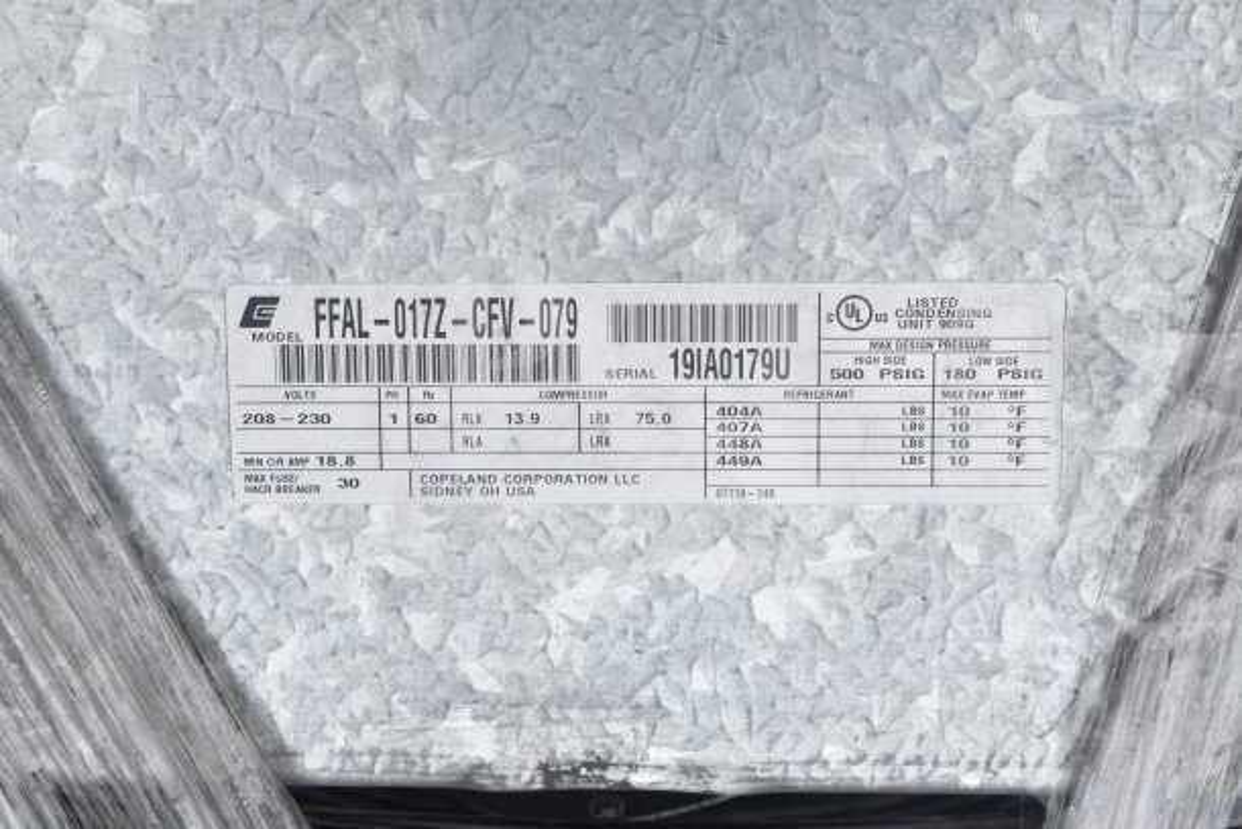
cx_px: 621
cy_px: 414
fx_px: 2847
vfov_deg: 16.6
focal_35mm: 82
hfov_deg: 24.6
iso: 200
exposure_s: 1/320
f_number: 9
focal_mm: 55
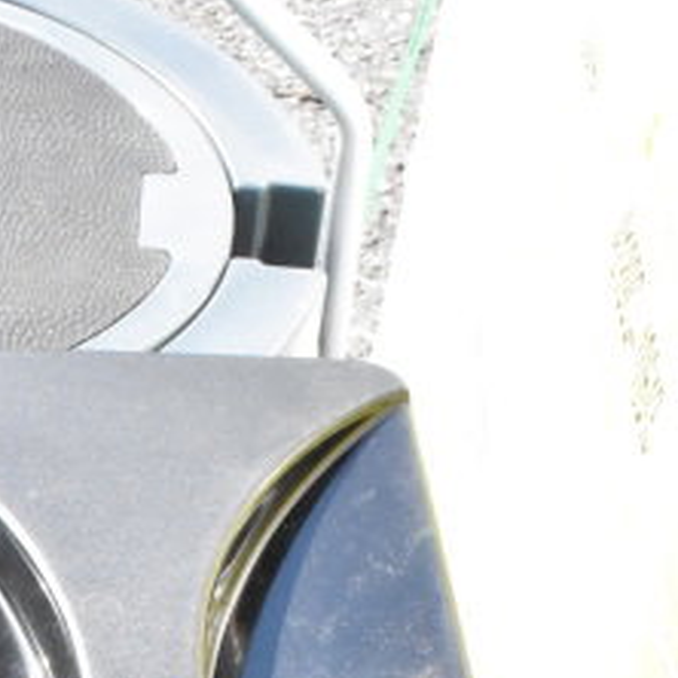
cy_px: 1315
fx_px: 4072
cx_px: -174
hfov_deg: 9.4
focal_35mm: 184
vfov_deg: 9.0
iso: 6400
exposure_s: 1/1000
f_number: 16
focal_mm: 35
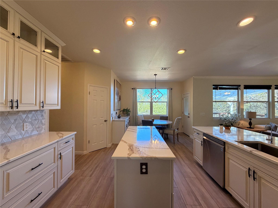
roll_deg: +0.0
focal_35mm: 14
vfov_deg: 85.7
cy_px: 104
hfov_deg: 102.1
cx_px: 139
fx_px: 112
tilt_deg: +1.1
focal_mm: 2.22
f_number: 2.2
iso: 200
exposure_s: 1/111
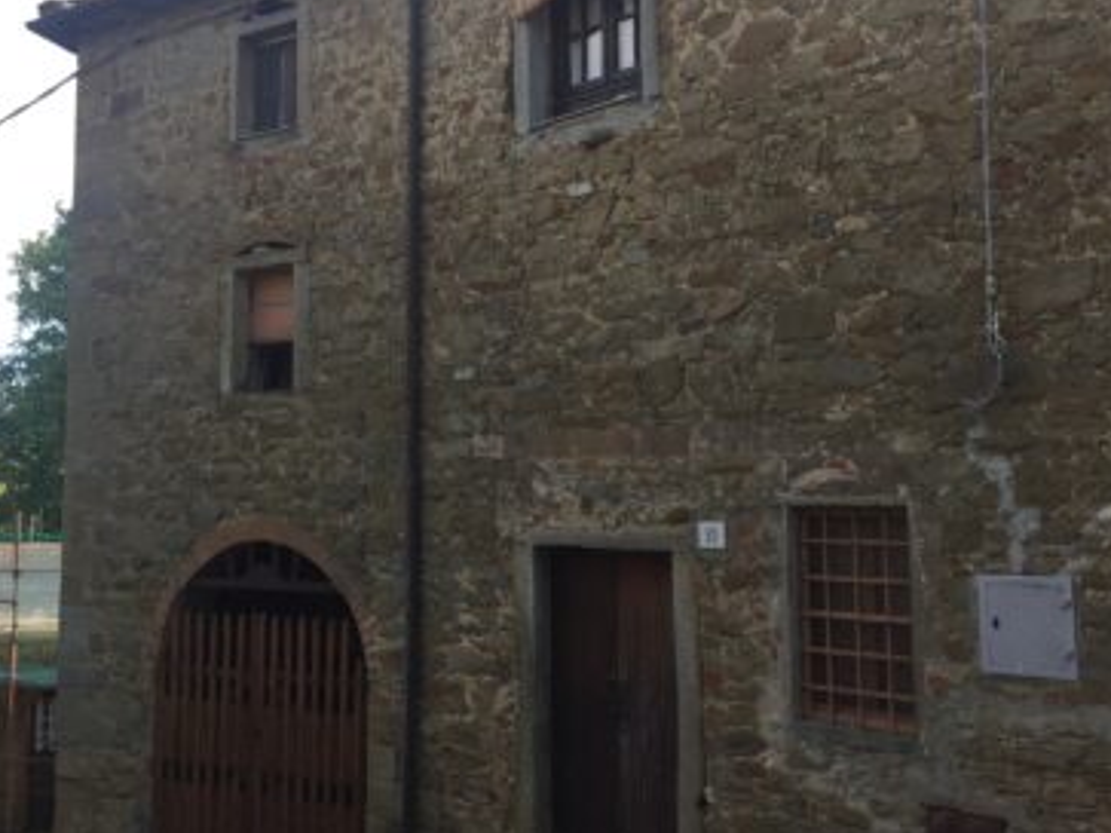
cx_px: 582
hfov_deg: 56.8
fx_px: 1027
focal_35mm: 32
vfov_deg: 44.1
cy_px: 380
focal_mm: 4.15
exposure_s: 1/430
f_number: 2.2
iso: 32
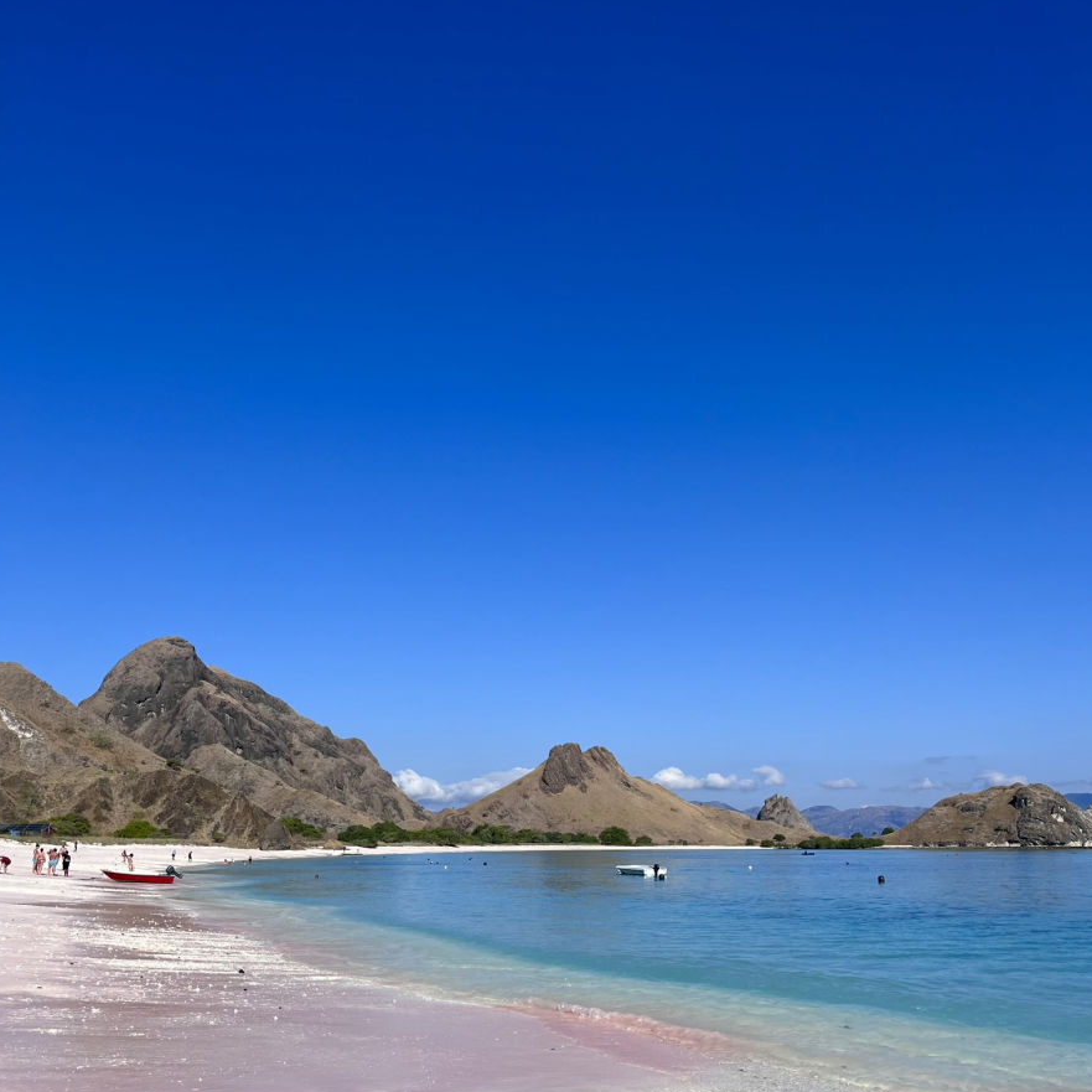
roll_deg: +0.6
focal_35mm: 31
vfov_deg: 51.8
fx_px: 1106
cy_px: 703
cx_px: 548
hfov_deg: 52.5
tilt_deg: +7.1
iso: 50
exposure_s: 1/5556
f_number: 1.6
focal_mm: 5.1
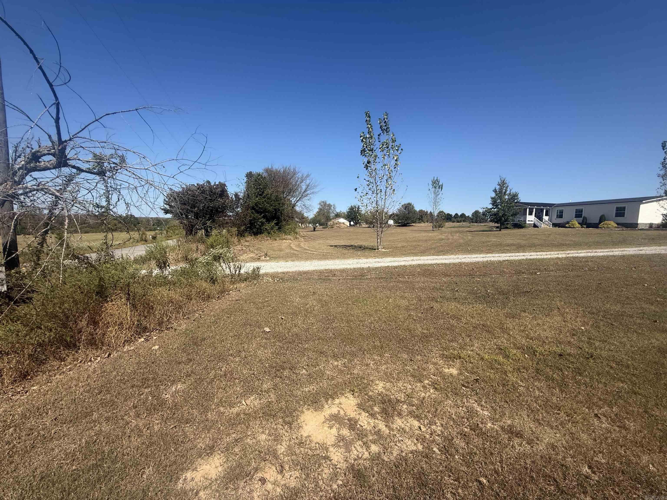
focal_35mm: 14
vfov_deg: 85.7
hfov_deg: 102.1
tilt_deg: -6.4
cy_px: 250
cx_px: 334
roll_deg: -2.9
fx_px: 270
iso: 50
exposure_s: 1/2320
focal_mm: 2.22
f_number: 2.2
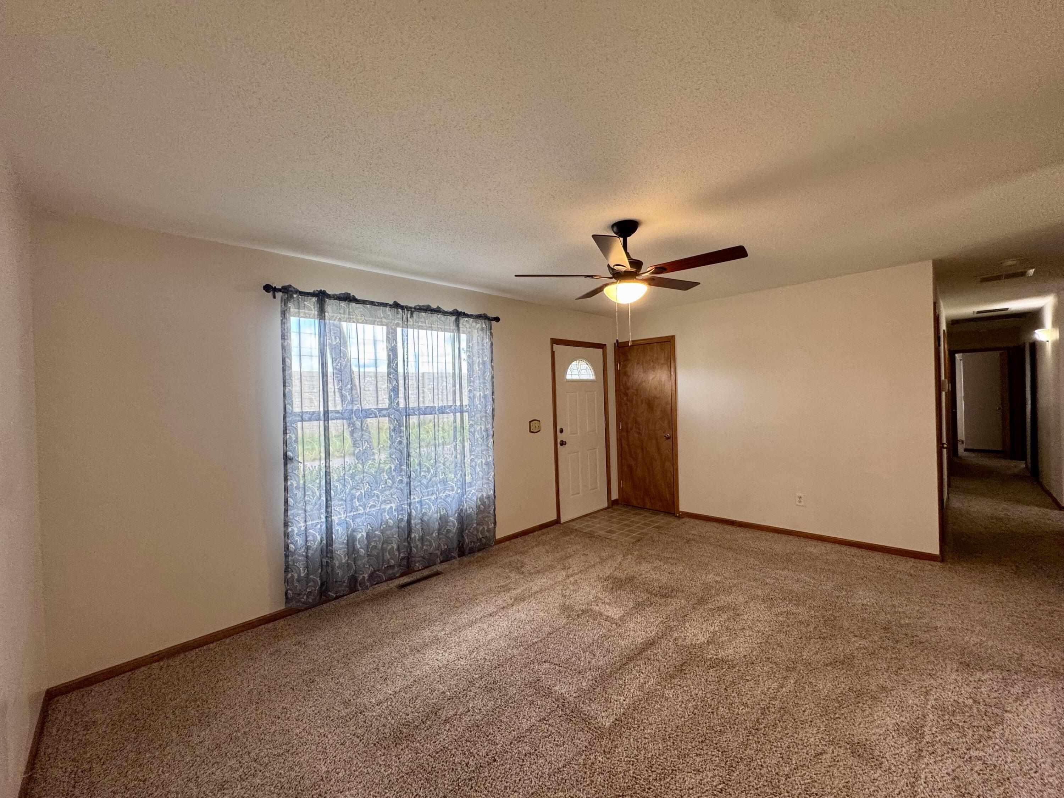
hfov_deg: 102.1
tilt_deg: -1.5
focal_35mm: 14
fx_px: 430
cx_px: 532
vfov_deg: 85.7
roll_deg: +1.0
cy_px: 399
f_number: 2.2
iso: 160
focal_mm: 2.22
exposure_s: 1/120
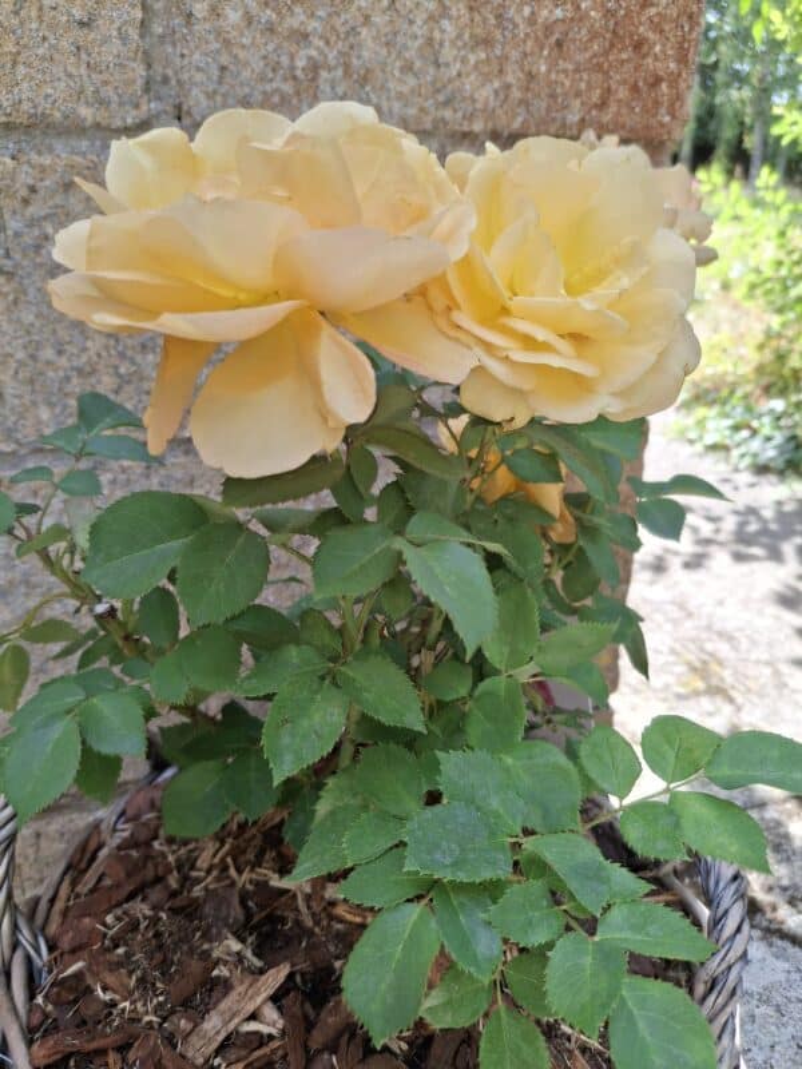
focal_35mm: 25
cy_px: 534
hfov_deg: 54.9
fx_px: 772
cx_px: 401
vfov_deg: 69.4
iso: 32
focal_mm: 4.69
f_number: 1.8
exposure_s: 1/399
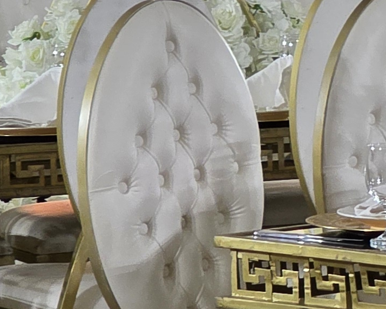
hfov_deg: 5.1
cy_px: 76
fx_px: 4307
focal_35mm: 377
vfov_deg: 4.1
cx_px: 673
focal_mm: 7.9
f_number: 2.4
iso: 200
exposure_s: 1/120
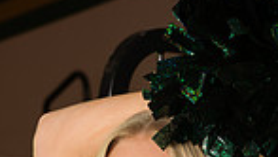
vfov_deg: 7.4
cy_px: 384
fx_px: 1136
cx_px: 130
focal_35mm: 154
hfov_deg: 13.9
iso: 125
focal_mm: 48
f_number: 5.6
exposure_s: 1/250
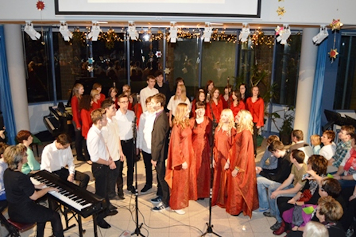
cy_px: 118
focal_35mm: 30
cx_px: 178
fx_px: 297
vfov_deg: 43.6
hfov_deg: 61.9
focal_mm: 20
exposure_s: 1/60
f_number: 3.5
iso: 1600
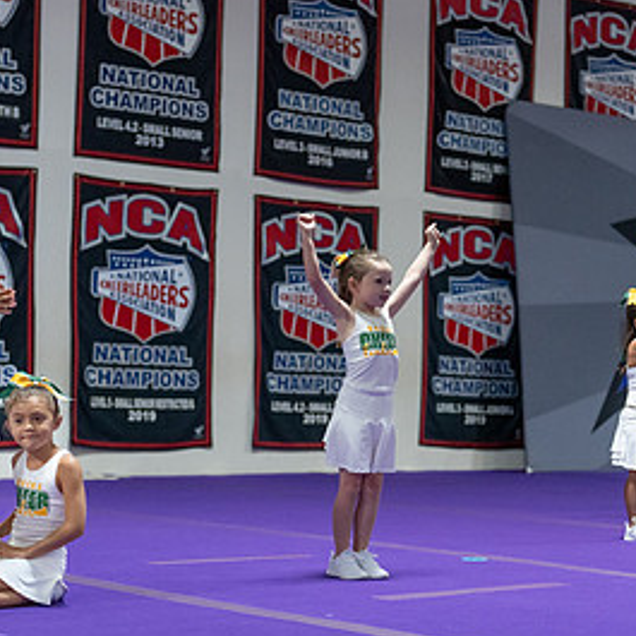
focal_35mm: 96
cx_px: 386
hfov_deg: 18.1
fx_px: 1996
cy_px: 354
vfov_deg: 18.1
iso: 4000
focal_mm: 50
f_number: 1.8
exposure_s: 1/1000
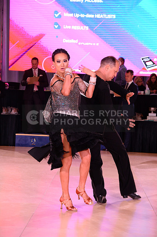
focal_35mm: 100
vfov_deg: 20.4
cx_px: 78
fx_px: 656
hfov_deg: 13.6
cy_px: 118
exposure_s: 1/250
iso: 2500
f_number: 5.6
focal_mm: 100
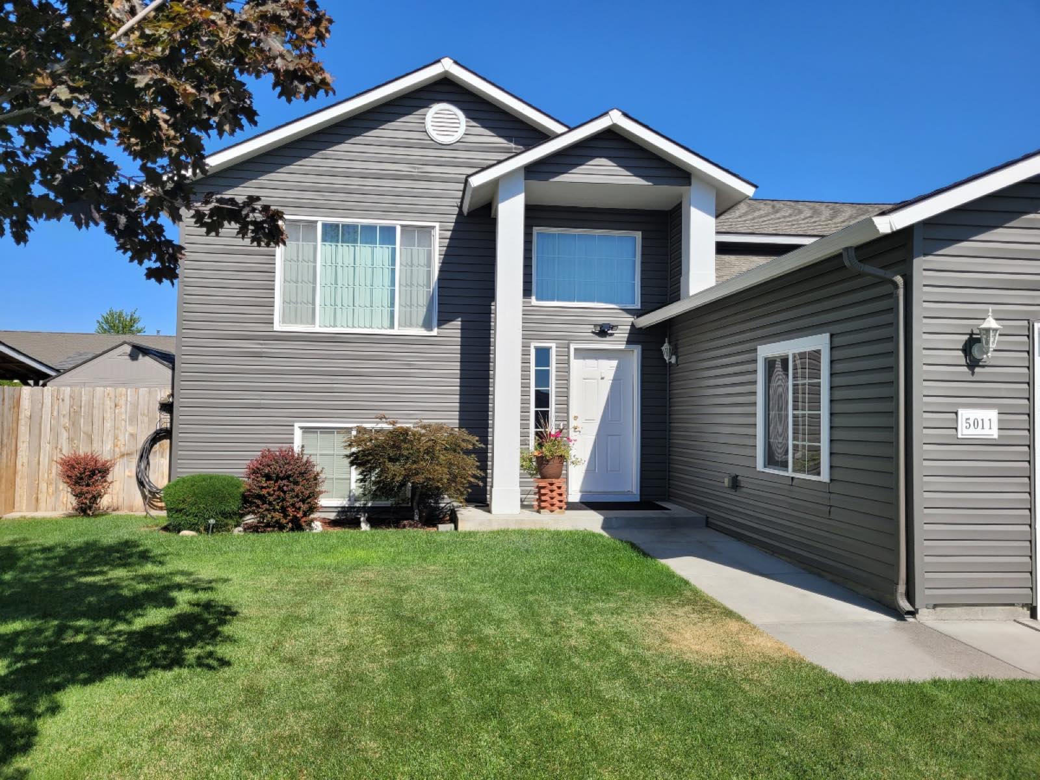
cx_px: 520
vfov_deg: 53.1
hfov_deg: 67.3
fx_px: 781
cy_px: 390
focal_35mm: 26
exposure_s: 1/2463
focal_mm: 5.4
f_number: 1.8
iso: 40
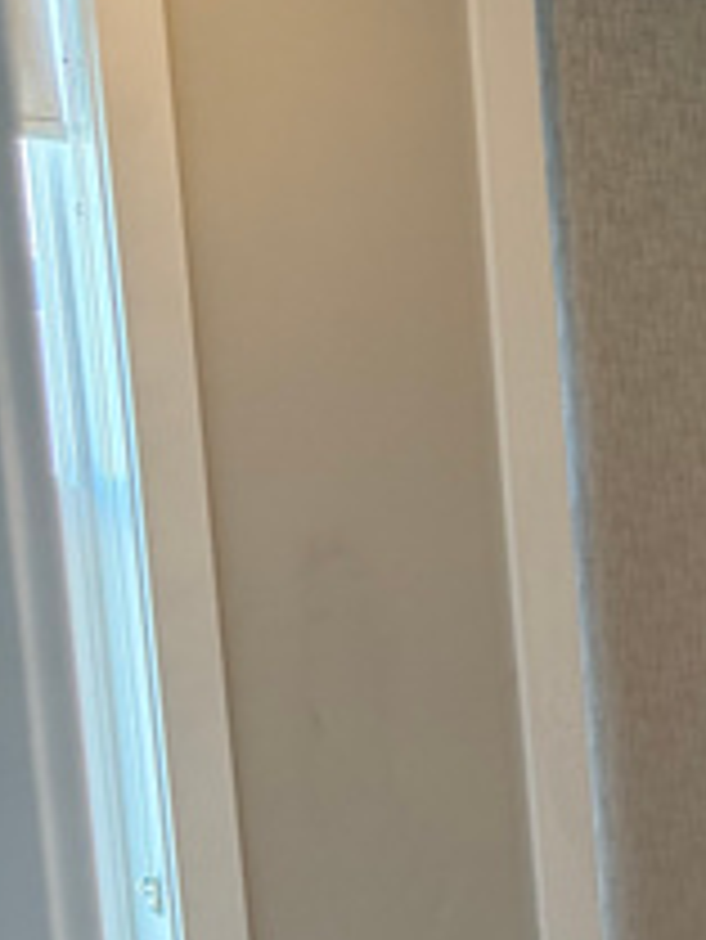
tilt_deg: -11.7
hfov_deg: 14.6
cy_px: 1021
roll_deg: +0.3
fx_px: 2391
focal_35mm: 88
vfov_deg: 21.2
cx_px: 1286
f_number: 1.78
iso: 200
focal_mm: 6.76
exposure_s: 1/172
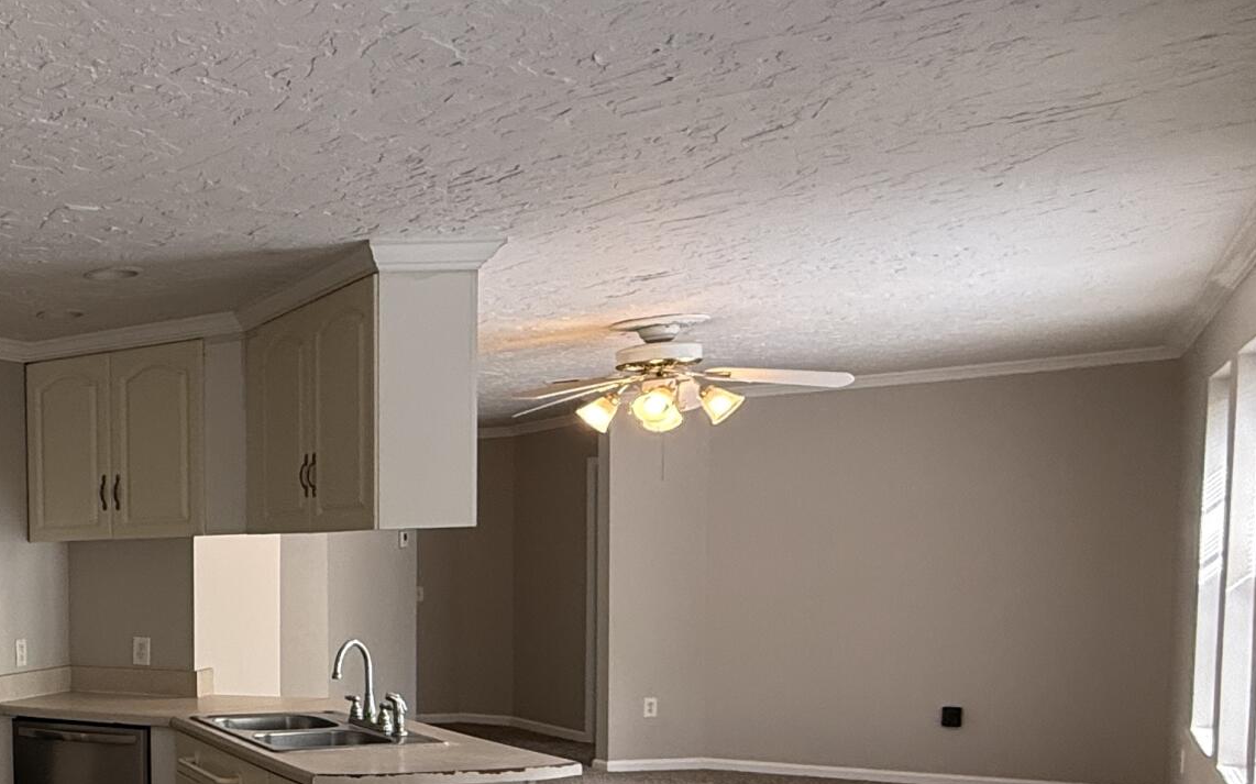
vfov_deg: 31.7
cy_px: 653
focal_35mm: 39
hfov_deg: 39.6
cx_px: -170
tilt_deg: -2.9
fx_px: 1335
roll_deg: +1.7
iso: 200
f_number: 2.2
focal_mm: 2.22
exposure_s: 1/99
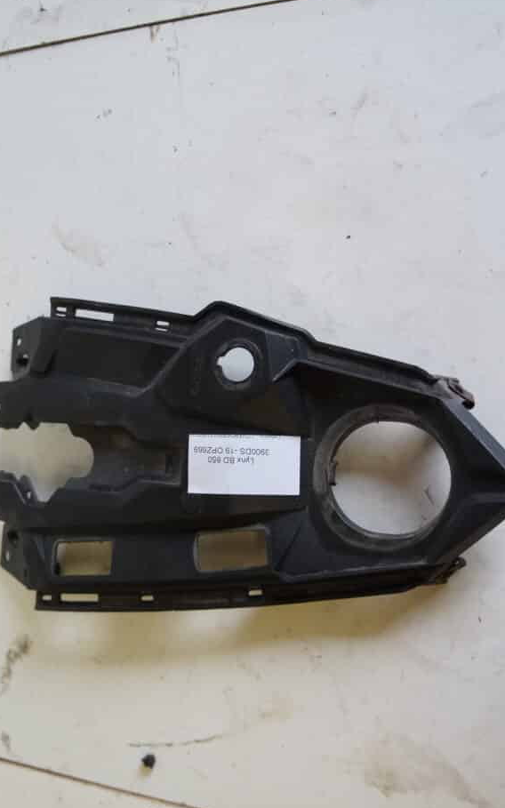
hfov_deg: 40.6
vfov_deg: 61.1
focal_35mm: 31
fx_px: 683
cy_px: 442
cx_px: 241
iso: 800
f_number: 3.5
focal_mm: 18
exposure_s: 1/80
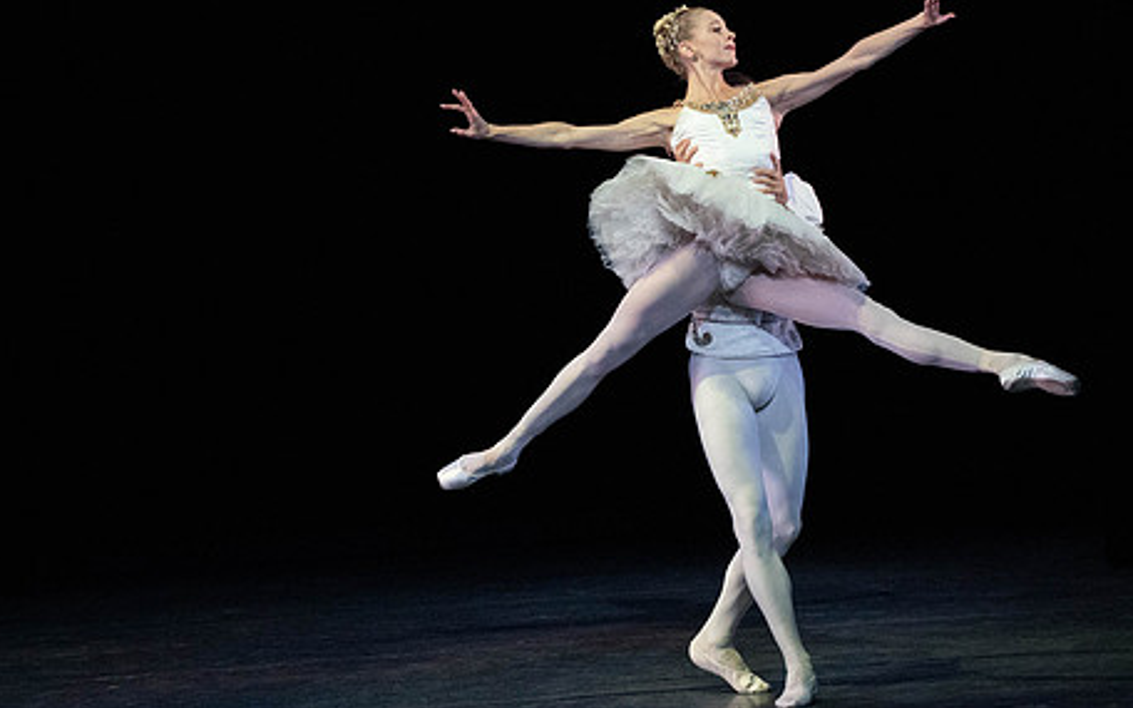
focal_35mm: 436
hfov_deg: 4.8
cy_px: 262
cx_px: 661
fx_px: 13463
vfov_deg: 3.0
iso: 20000
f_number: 11
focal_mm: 336
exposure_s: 1/500
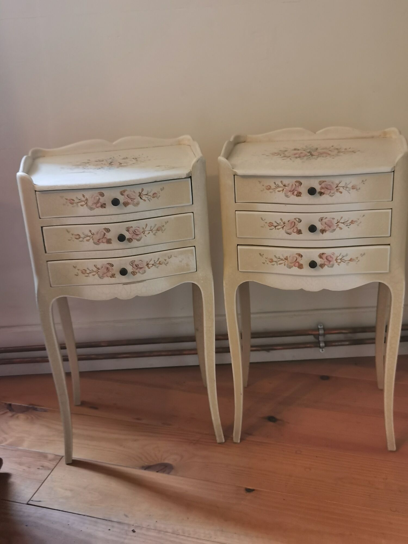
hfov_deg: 35.1
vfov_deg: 45.8
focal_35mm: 41
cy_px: 272
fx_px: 644
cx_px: 204
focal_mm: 5.58
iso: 160
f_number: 1.8
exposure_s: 1/50
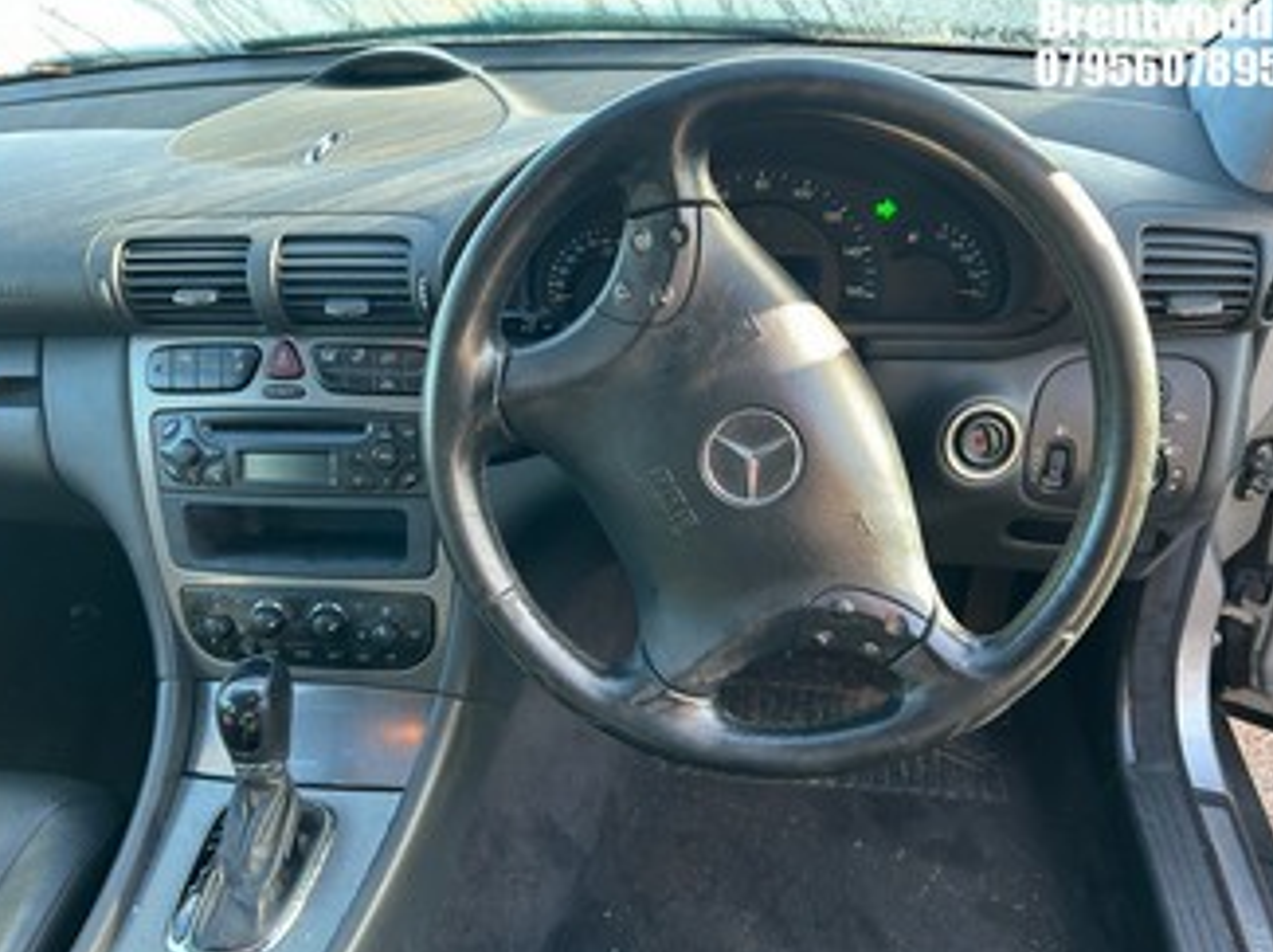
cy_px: 505
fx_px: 1029
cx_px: 631
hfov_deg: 63.5
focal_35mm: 28
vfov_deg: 49.6
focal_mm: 5.7
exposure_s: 1/121
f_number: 1.5
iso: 125
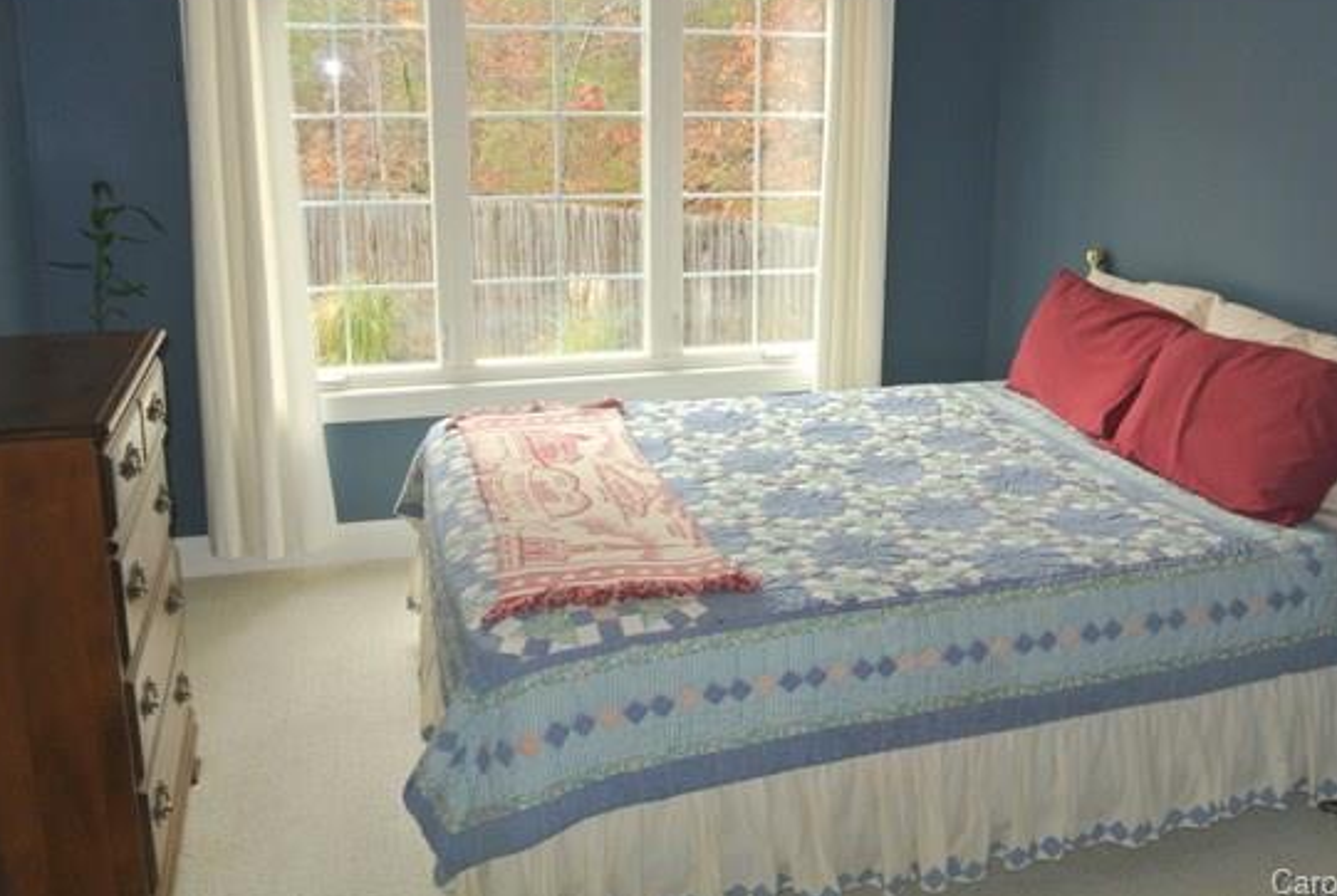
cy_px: 375
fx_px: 1190
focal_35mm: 32
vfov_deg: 41.1
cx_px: 763
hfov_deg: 58.4
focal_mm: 10
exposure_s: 1/60
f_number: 5.6
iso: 200
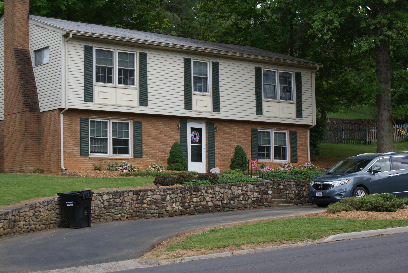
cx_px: 204
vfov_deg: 18.2
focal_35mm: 75
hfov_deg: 27.0
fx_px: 851
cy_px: 136
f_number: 8
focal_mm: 50
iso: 100
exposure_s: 1/80
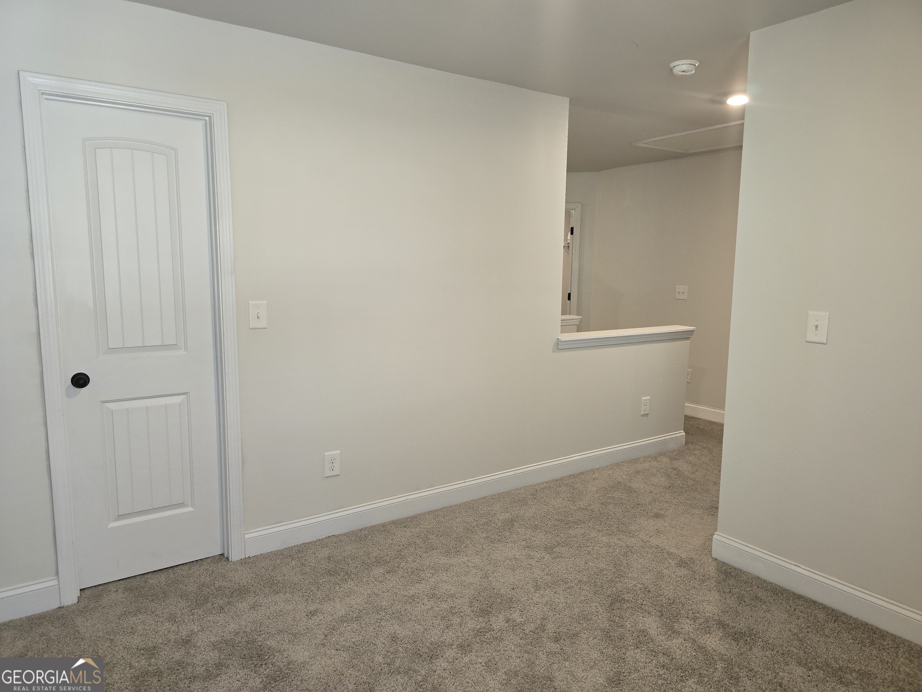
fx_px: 613
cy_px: 346
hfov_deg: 73.9
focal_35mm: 23
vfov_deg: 58.9
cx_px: 461
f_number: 1.7
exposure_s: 1/30
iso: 100
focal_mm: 6.3
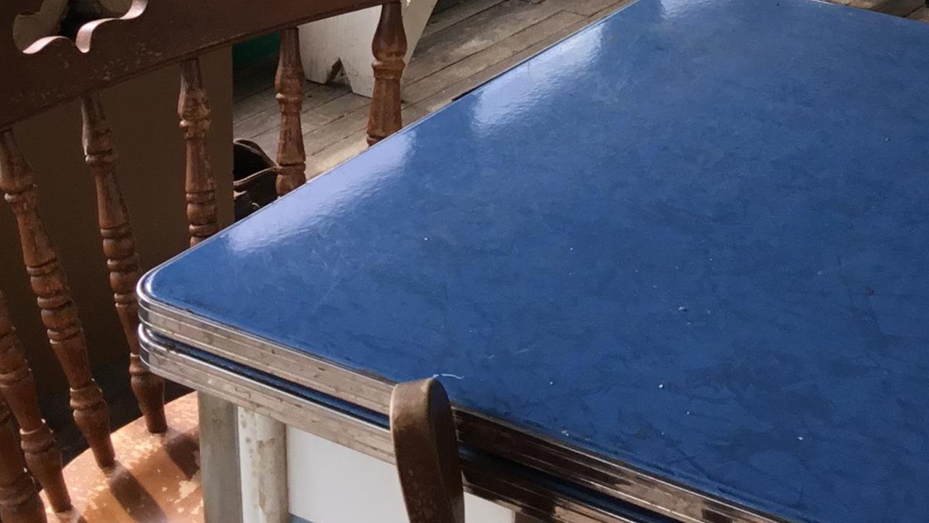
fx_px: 1996
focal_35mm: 81
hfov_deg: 26.0
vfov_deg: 14.0
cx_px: 655
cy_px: -251
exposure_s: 1/120
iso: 25
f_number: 2.4
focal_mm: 3.3
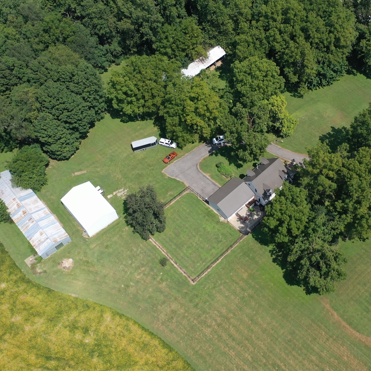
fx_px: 509
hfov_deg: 39.6
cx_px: 243
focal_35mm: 42
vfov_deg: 40.0
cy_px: 208
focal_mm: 10.26
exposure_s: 1/6400
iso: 400
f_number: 2.8
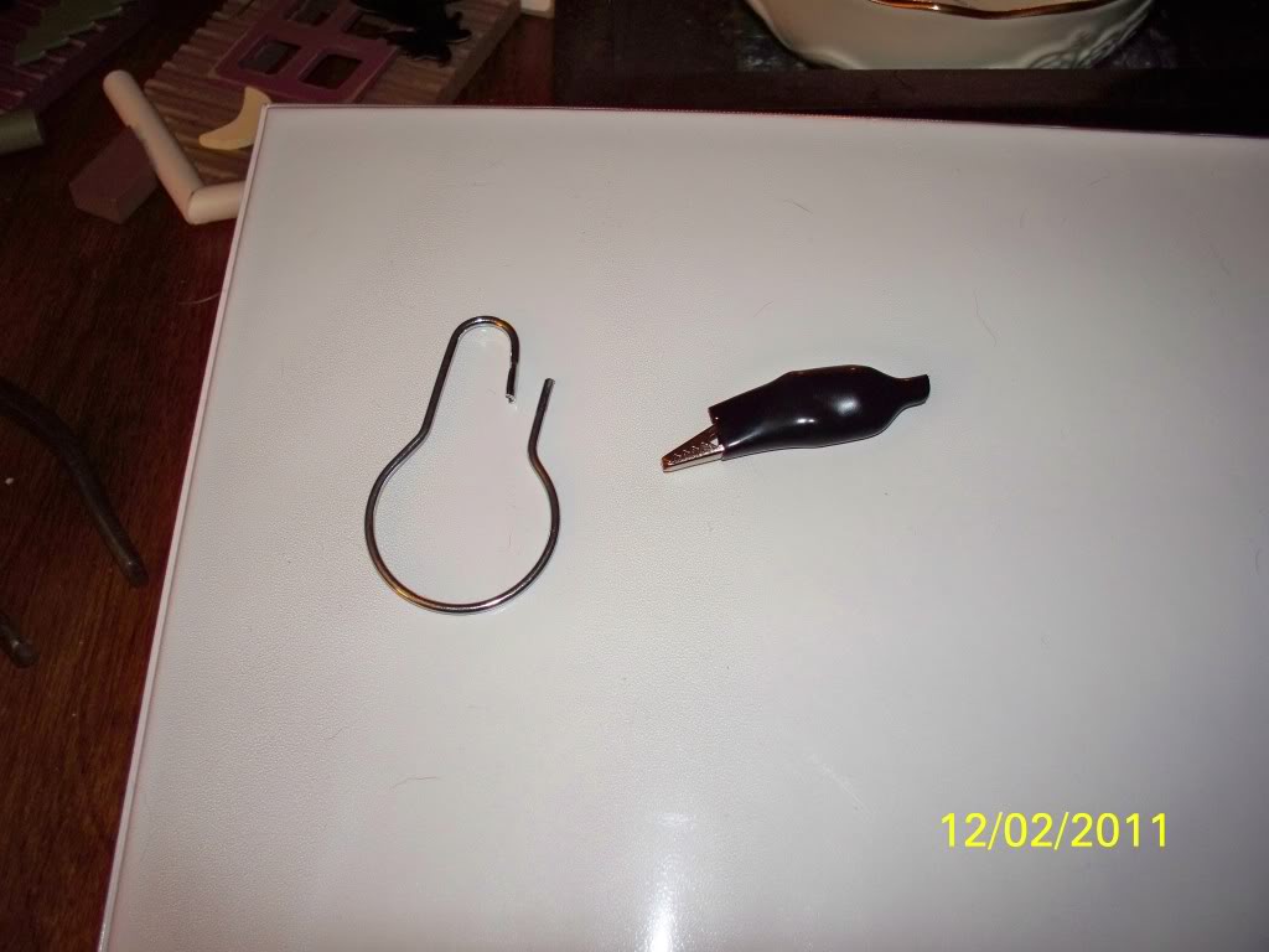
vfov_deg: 40.7
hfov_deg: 52.6
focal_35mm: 35
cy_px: 476
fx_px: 1283
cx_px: 634
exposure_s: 1/30
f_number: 2.8
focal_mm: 7.5
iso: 200
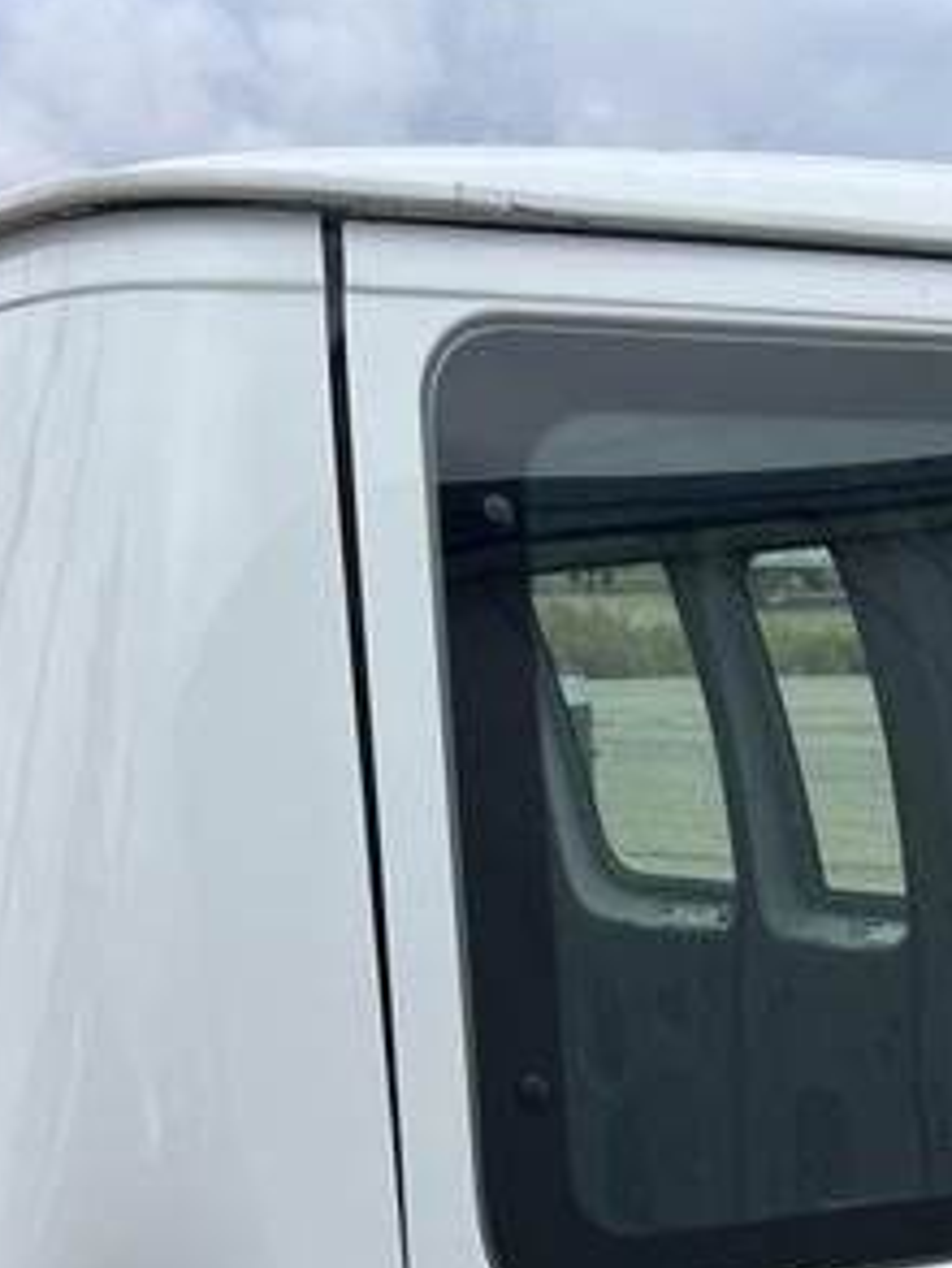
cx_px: 883
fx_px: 2602
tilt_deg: -19.5
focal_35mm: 71
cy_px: 1428
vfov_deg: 25.2
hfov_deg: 20.3
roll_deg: -0.7
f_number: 1.5
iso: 50
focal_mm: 5.7
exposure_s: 1/2045
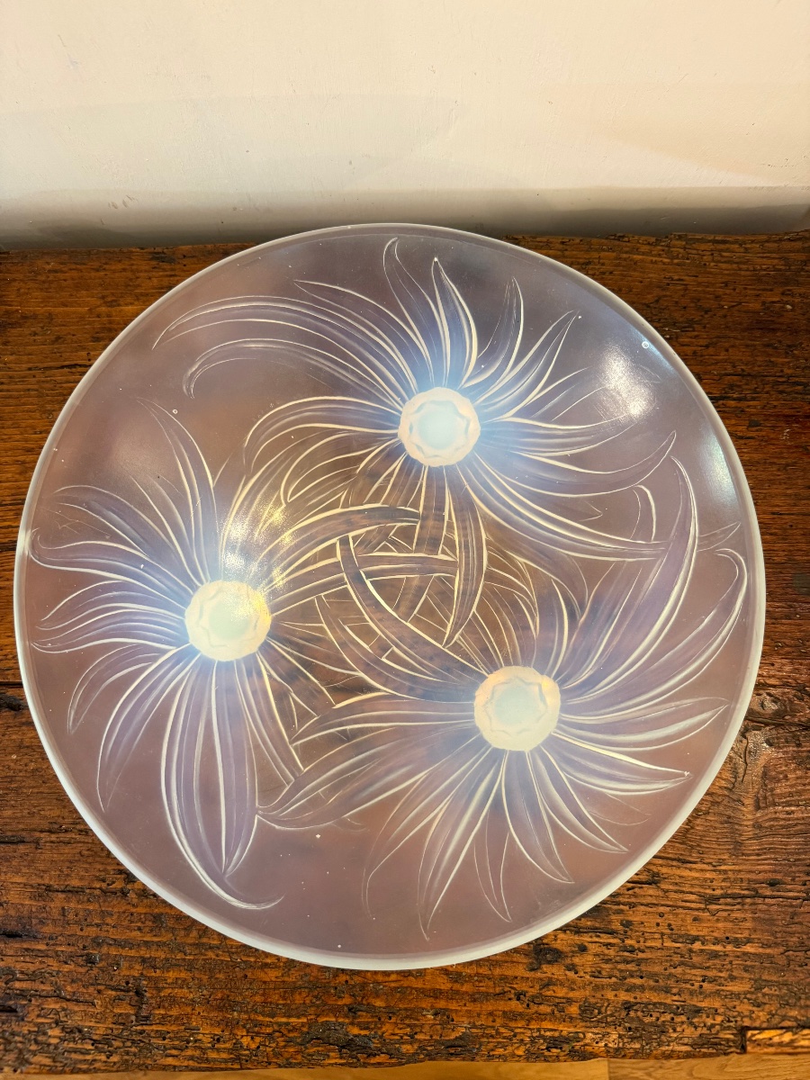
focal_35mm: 24
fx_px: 749
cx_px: 405
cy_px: 540
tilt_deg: -78.9
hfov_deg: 56.8
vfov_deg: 71.6
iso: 320
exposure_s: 1/50
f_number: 1.78
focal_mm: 6.76
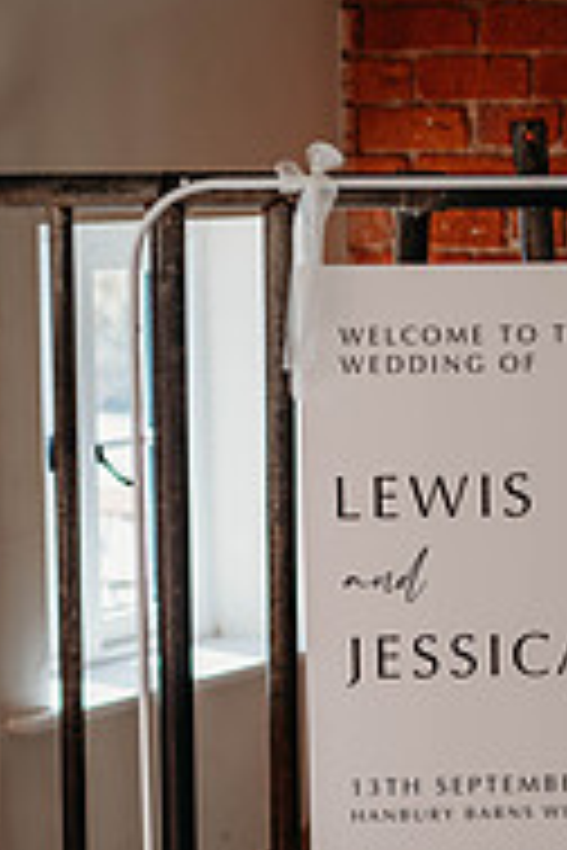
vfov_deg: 17.1
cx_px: 565
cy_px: 639
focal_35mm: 119
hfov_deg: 11.4
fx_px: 2811
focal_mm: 50
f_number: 1.8
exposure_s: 1/800
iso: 100
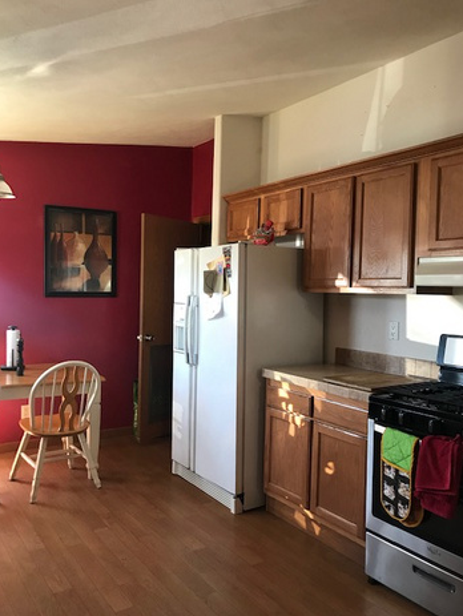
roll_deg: -1.4
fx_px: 516
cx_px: 232
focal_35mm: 29
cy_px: 309
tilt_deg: -1.9
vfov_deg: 61.6
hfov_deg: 48.3
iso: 40
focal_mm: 3.99
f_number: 1.8
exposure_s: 1/15
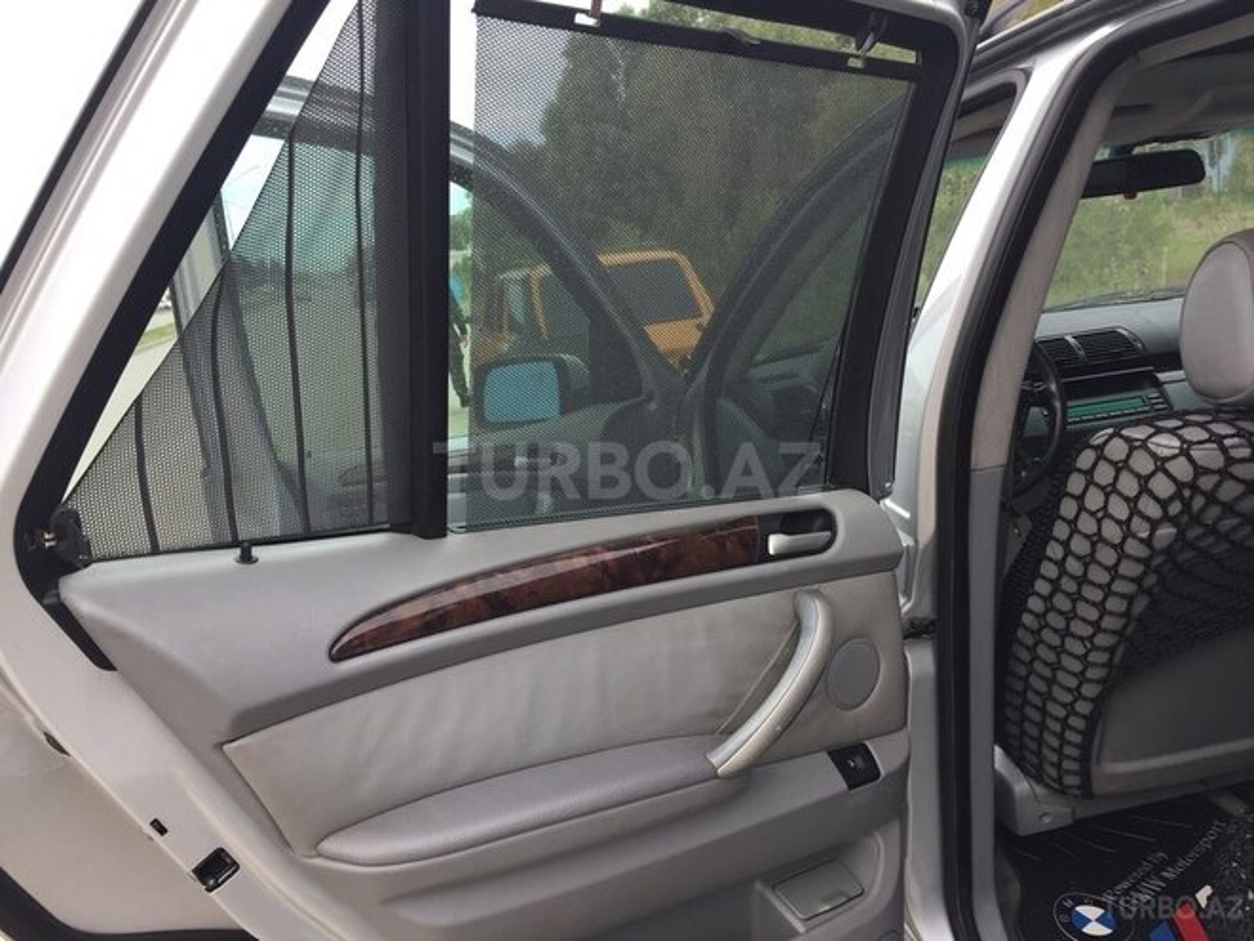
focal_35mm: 29
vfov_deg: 48.2
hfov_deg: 61.7
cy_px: 470
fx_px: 1051
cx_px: 627
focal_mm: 4.15
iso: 32
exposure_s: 1/282
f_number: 2.2
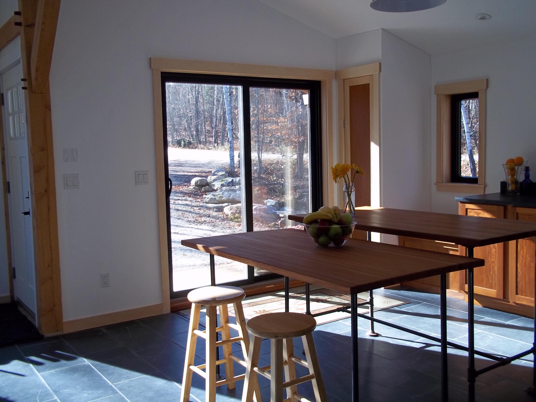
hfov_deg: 51.4
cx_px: 268
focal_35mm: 36
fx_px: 557
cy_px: 201
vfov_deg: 39.7
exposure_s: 1/100
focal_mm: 6.5
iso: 80
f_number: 3.1
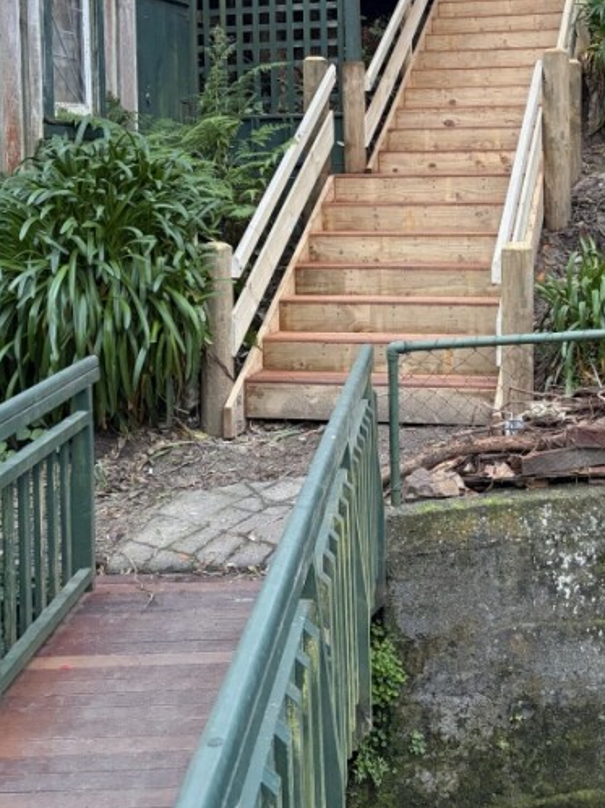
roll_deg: +1.6
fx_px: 1096
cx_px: 468
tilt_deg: -0.5
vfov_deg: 39.4
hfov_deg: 30.2
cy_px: 206
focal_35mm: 47
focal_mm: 5.96
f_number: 1.6
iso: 400
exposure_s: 1/60
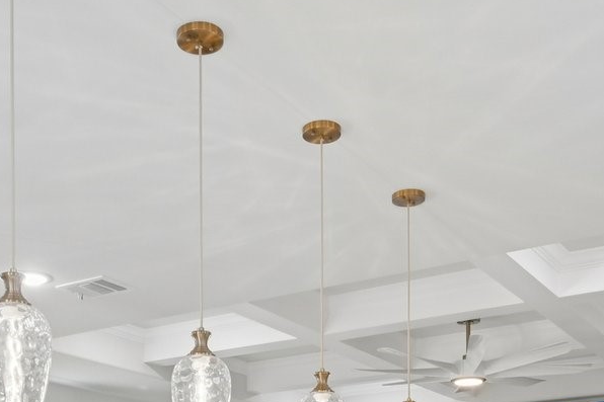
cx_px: 262
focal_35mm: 57
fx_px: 951
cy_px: 565
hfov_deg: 35.2
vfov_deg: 21.0
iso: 400
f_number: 8
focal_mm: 16.5
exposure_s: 1/20
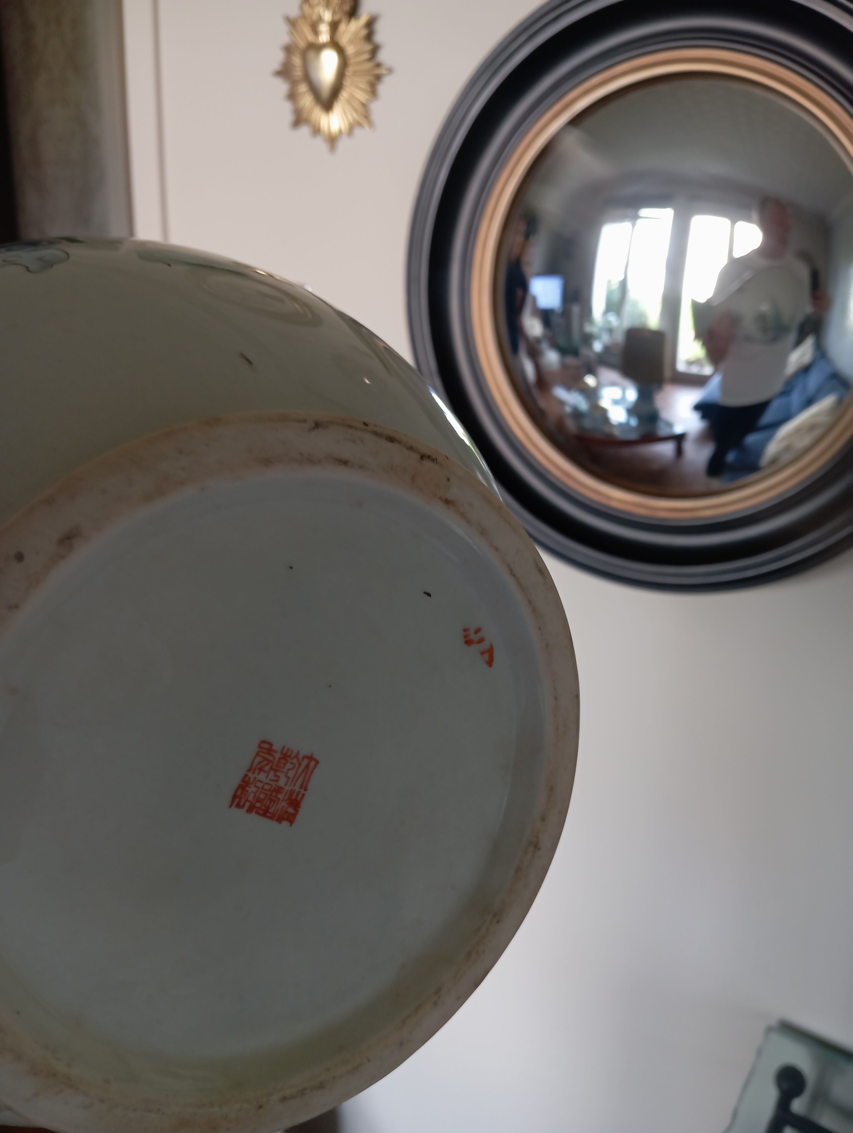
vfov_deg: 63.4
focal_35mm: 28
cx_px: 426
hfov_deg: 49.9
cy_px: 566
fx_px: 918
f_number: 1.8
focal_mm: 4.22
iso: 220
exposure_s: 1/33.3
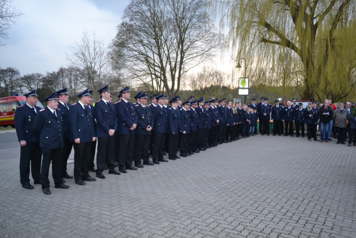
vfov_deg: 43.6
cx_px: 178
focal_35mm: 30
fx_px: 297
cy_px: 119
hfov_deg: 61.9
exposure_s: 1/125
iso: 400
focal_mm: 20
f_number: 4
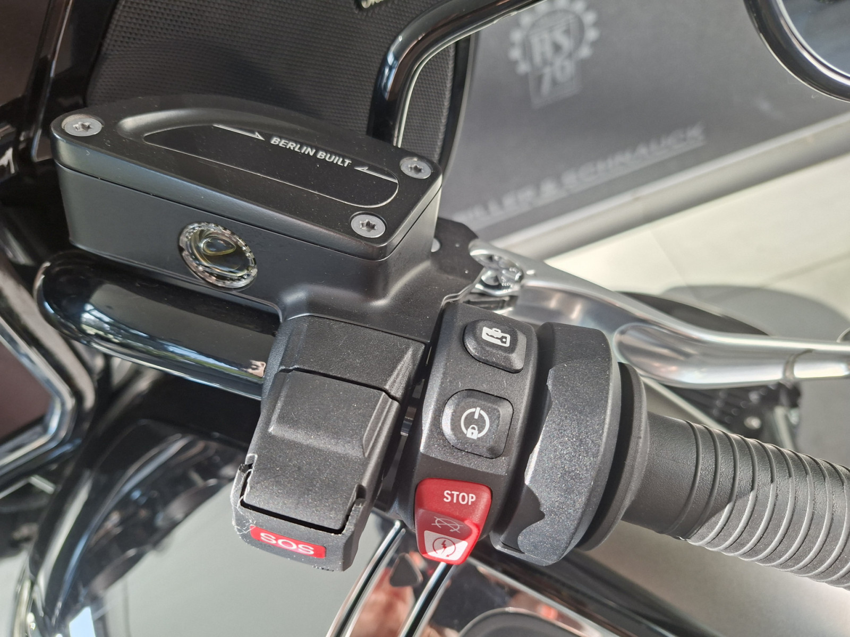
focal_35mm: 23
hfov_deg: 73.9
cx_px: 425
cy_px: 318
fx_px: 565
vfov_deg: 58.9
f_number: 1.8
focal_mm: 5.54
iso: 100
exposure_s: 1/120
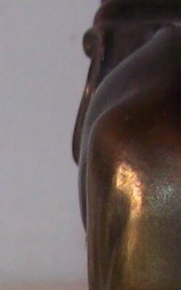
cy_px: 414
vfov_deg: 7.3
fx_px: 2234
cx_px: -197
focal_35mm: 283
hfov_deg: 4.6
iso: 80
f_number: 2.7
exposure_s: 1/64
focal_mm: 6
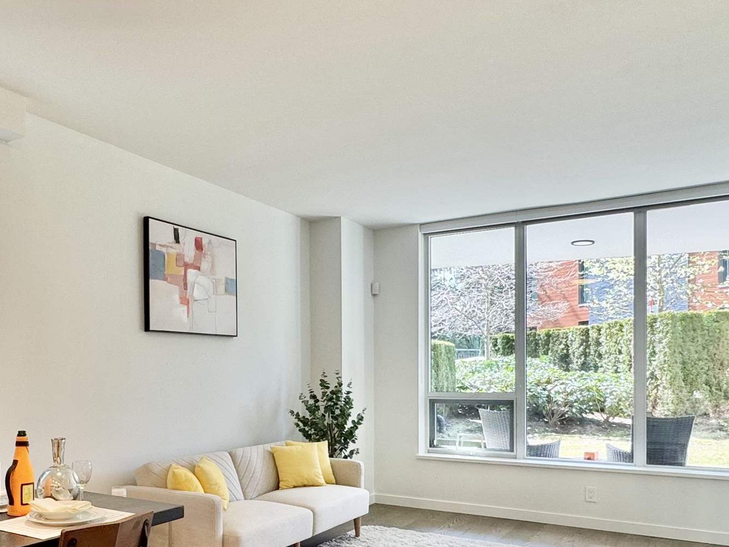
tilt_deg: +0.0
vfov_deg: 43.3
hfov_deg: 55.5
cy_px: 381
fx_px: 674
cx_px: 236
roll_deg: +0.5
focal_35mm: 32
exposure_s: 1/120
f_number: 2.2
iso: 100
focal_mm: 2.22
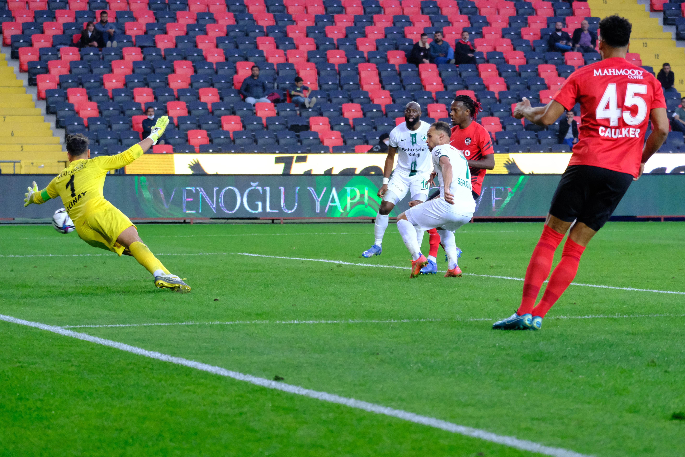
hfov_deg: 13.7
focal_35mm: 150
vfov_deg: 9.1
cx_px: 342
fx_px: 2854
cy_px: 228
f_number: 4.5
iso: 6400
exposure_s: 1/1250
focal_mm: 100
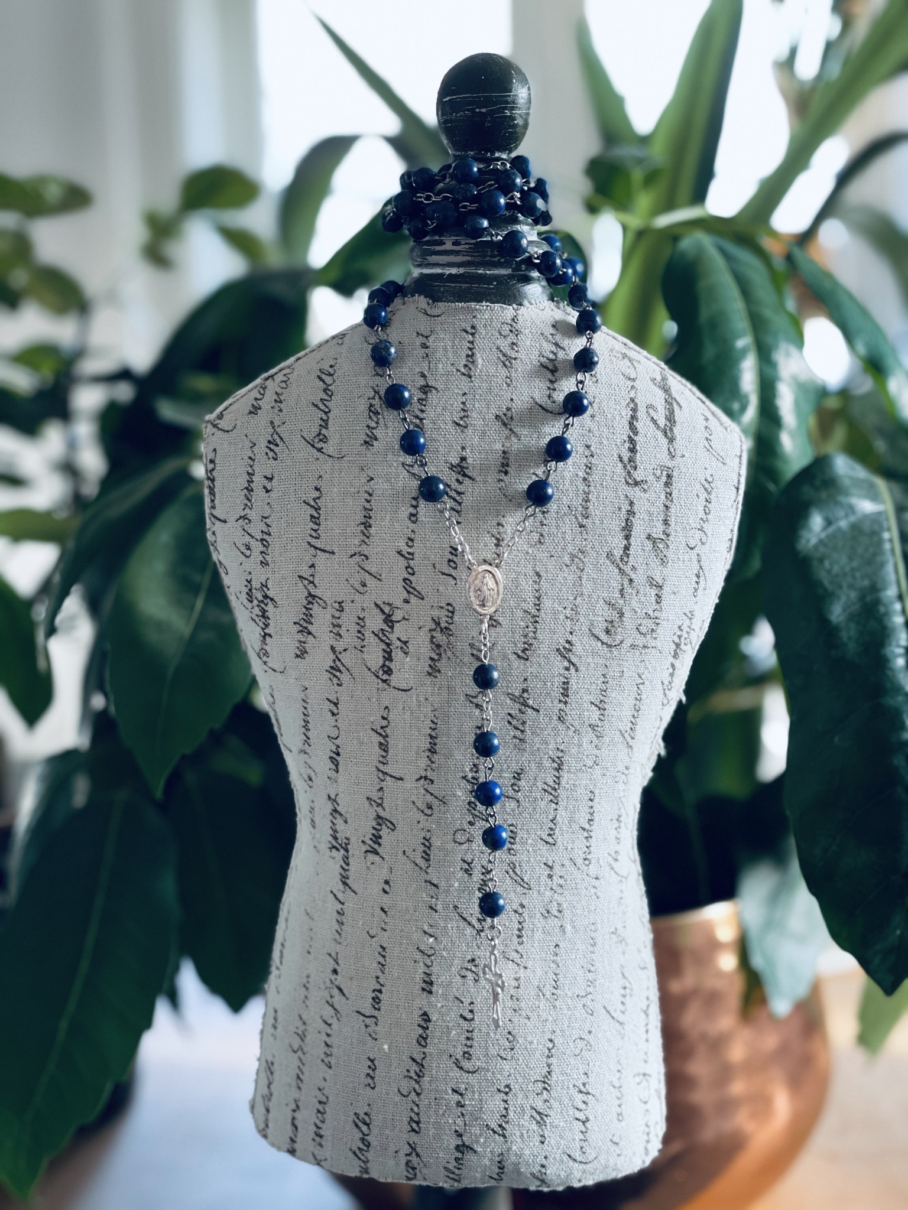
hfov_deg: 28.0
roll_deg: +1.7
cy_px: 605
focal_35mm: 52
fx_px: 1819
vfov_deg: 36.8
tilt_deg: -4.3
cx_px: 454
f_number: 2
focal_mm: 6
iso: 160
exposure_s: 1/50
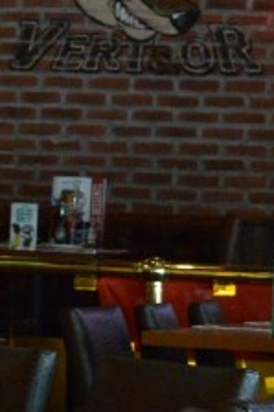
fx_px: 3144
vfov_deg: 7.5
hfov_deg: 4.9
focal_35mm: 275
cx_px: -199
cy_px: 166
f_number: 5
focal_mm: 38
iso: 4000
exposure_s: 1/160
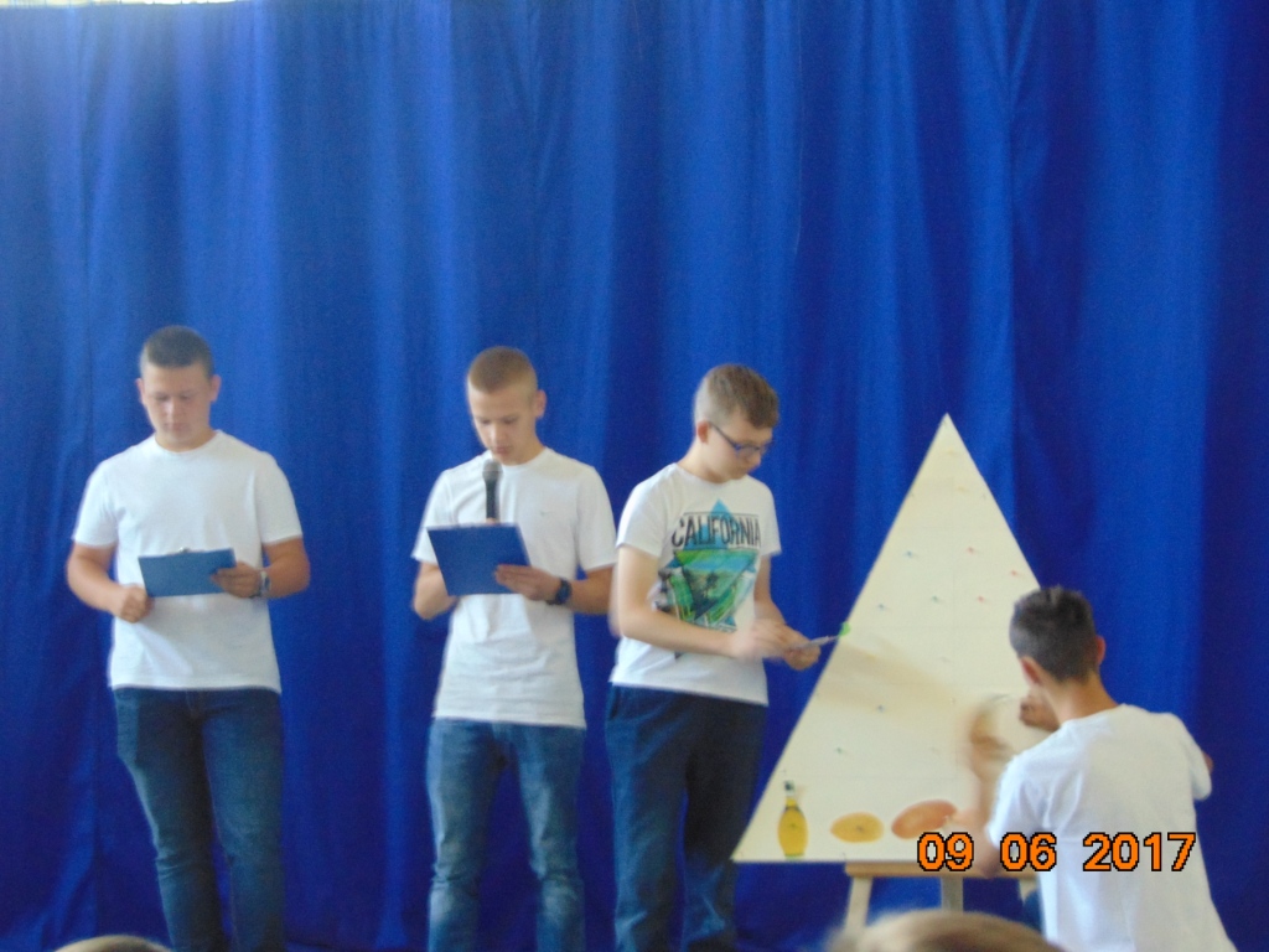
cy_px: 476
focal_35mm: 108
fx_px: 3959
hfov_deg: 18.2
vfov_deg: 13.7
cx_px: 634
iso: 400
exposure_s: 1/13
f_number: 3.9
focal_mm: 19.4
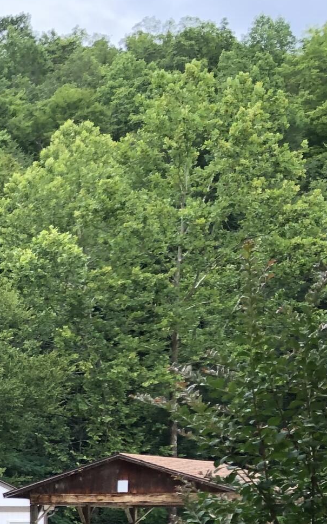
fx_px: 1312
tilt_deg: -2.4
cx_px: -472
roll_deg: +0.3
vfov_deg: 21.5
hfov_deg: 11.6
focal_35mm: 92
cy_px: 558
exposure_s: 1/428
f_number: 1.8
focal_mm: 3.99
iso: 20
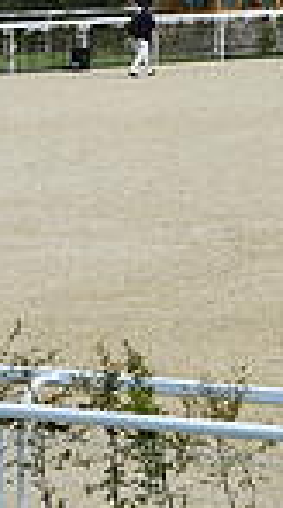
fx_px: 3893
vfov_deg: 7.4
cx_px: 739
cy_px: 0
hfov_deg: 4.1
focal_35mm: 290
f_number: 5
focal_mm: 70
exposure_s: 1/800
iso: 100
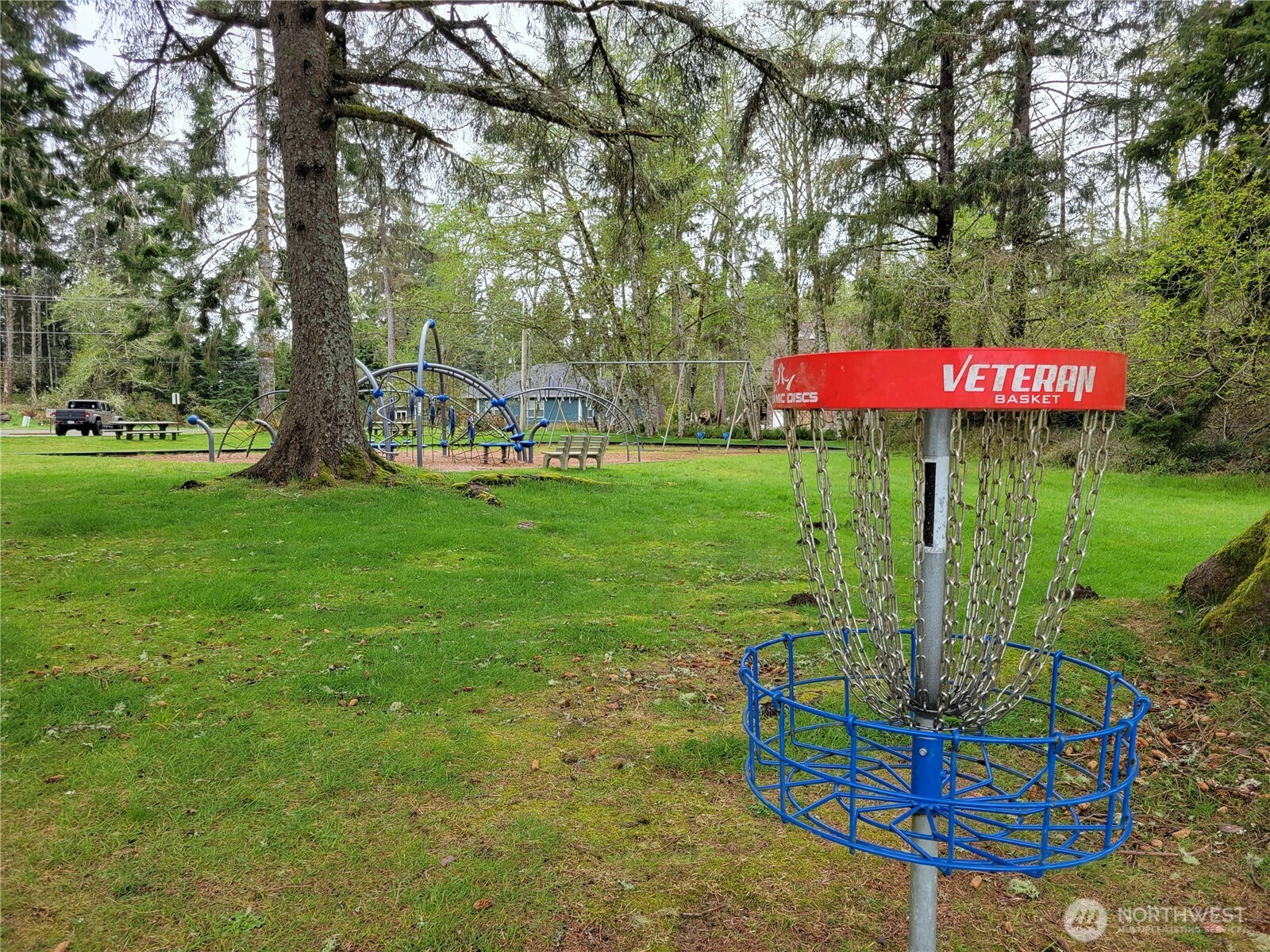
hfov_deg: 67.3
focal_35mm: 26
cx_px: 635
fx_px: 954
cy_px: 476
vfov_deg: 53.1
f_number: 1.8
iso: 40
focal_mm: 5.4
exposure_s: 1/255
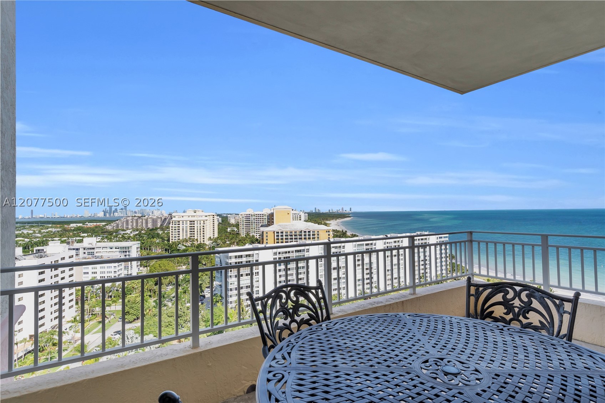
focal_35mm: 18
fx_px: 302
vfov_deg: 67.4
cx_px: 302
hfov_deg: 90.0
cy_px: 202
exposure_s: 1/640
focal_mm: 12
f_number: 9
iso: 200
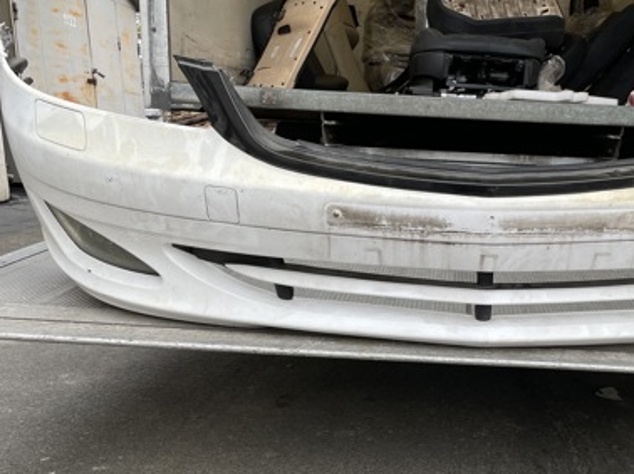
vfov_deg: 32.3
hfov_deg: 42.0
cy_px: 346
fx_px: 805
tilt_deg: -15.5
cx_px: 456
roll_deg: -0.1
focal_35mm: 44
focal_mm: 4.2
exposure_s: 1/237
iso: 32
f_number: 1.6
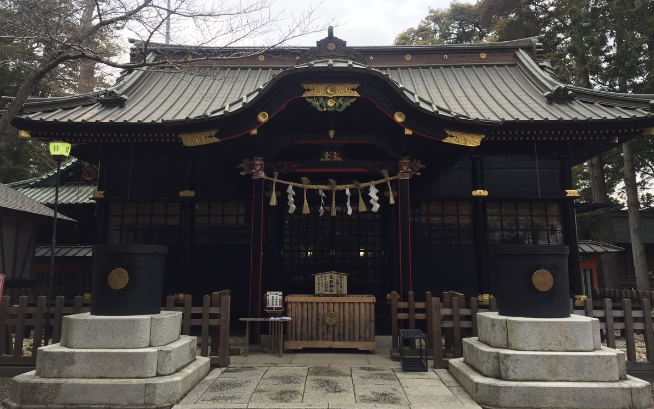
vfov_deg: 40.5
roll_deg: +0.9
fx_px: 553
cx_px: 325
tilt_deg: +9.9
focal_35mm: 31
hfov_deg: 61.2
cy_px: 179
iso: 40
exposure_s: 1/120
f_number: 2.2
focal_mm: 4.15
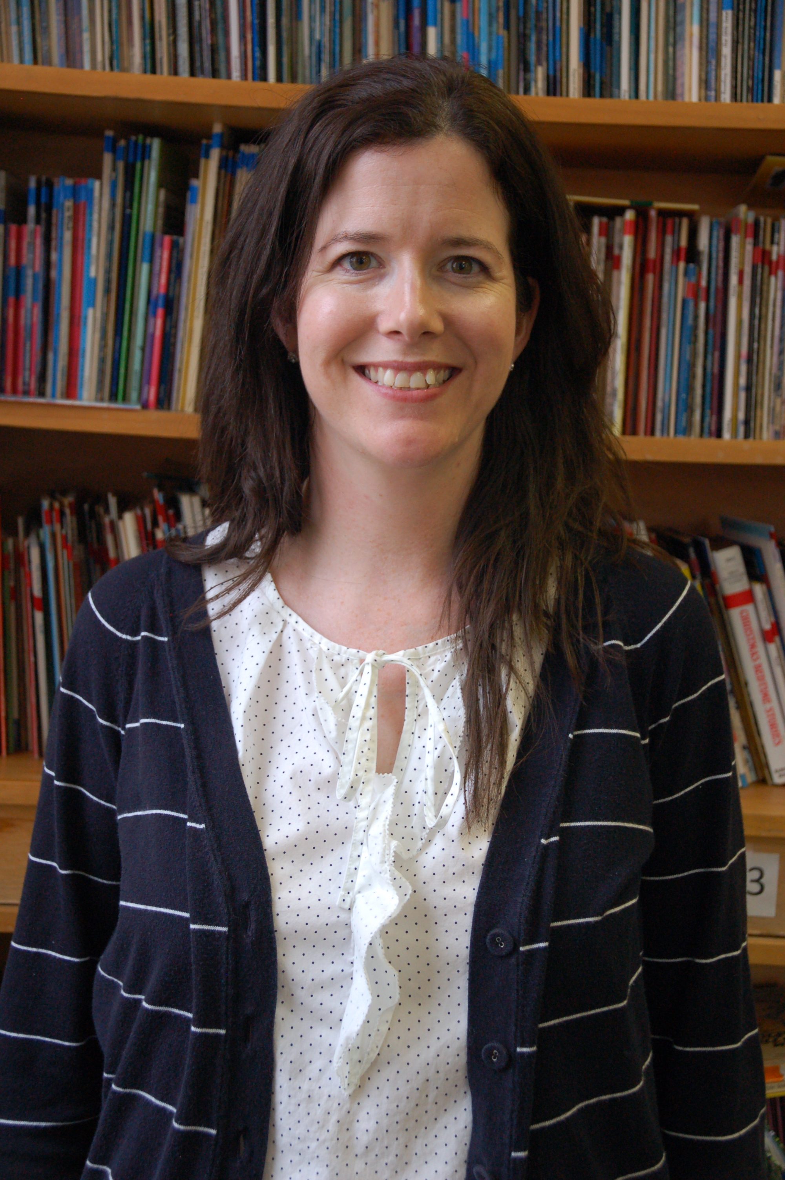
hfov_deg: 20.1
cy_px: 590
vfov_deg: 29.9
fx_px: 2212
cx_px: 392
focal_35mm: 68
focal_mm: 45
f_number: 4.8
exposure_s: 1/100
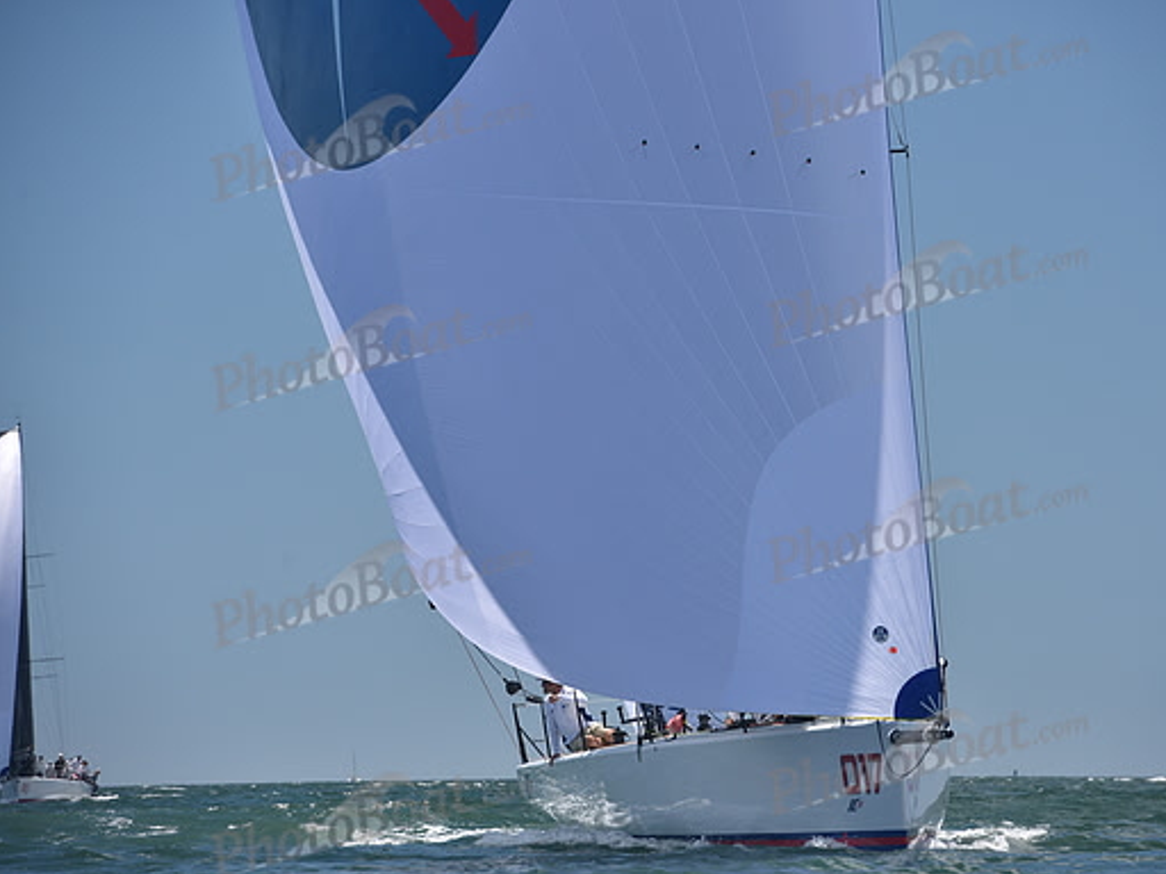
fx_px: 7343
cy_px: 438
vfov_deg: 6.8
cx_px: 651
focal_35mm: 218
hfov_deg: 9.1
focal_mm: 200
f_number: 7.1
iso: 320
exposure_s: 1/800
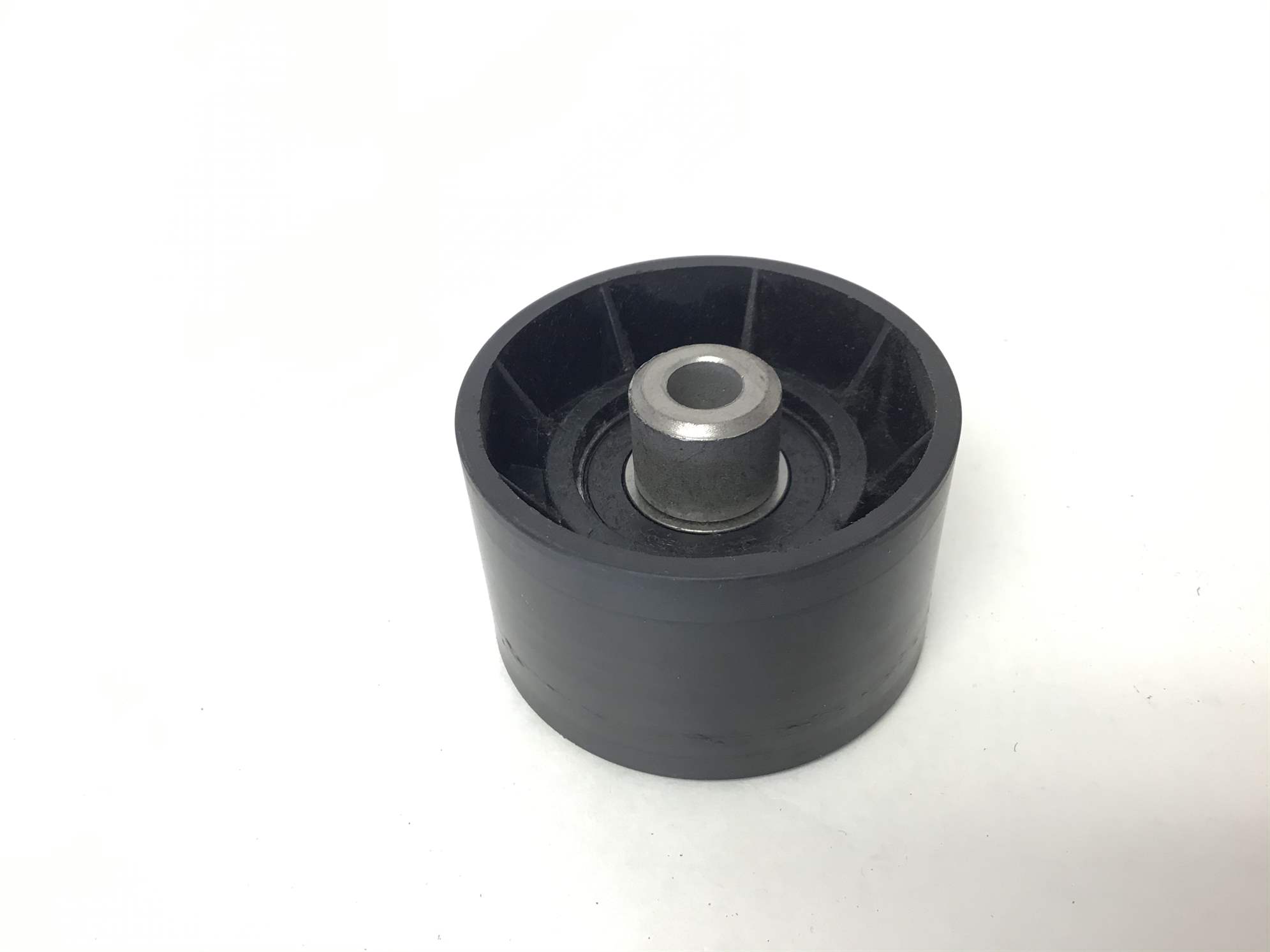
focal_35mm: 31
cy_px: 476
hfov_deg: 58.4
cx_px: 635
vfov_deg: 45.4
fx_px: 1137
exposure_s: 1/30
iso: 50
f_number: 2.4
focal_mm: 3.3
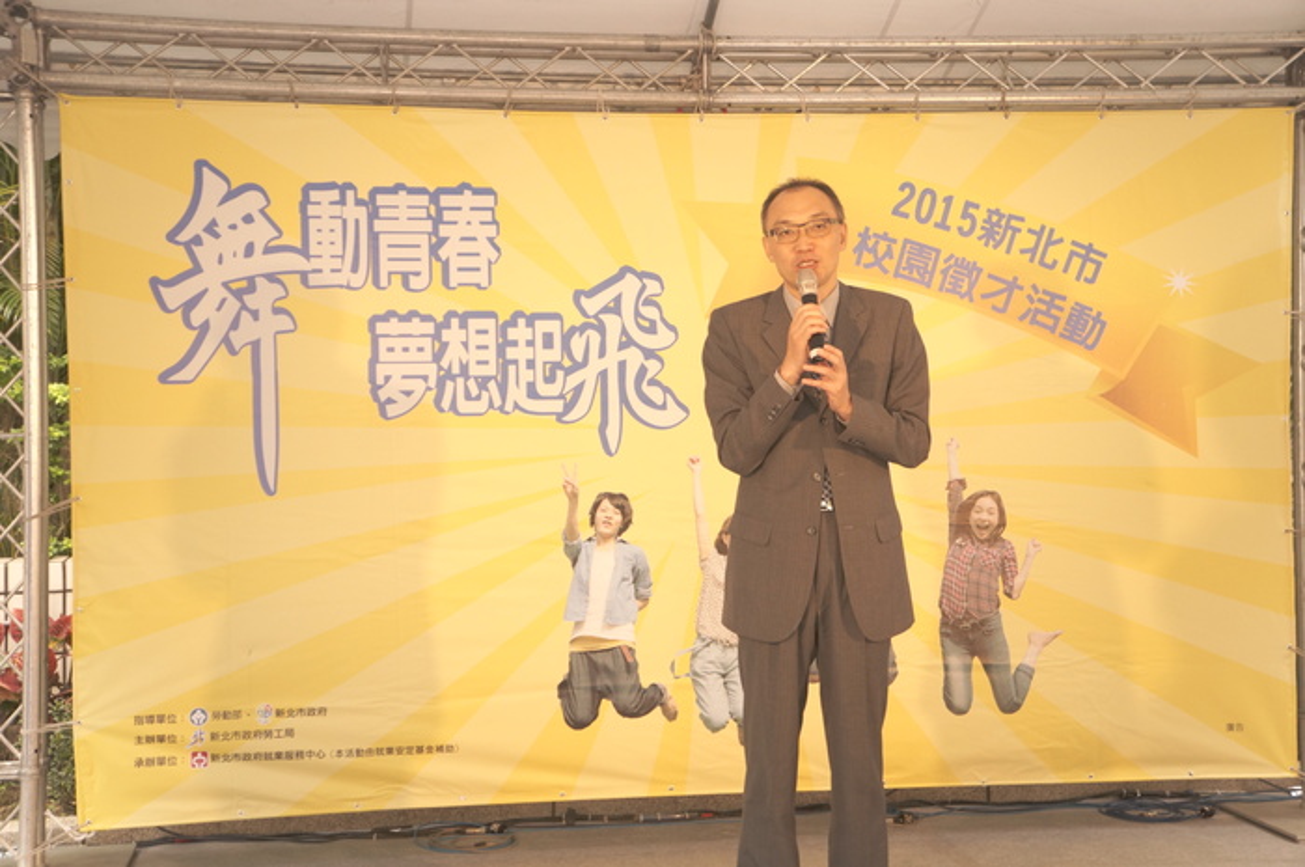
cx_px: 652
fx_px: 1955
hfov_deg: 36.9
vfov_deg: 25.0
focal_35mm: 54
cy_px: 434
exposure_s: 1/500
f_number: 4.5
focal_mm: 36
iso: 800
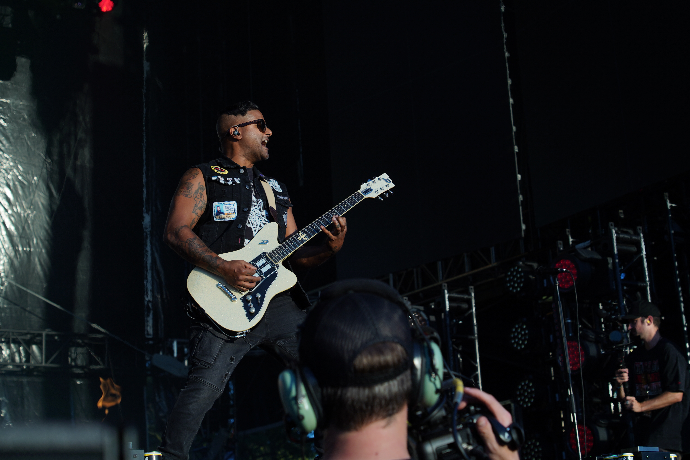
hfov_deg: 31.0
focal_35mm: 65
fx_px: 1246
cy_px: 230
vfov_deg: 20.9
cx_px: 345
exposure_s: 1/400
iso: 100
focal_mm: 65
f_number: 6.3
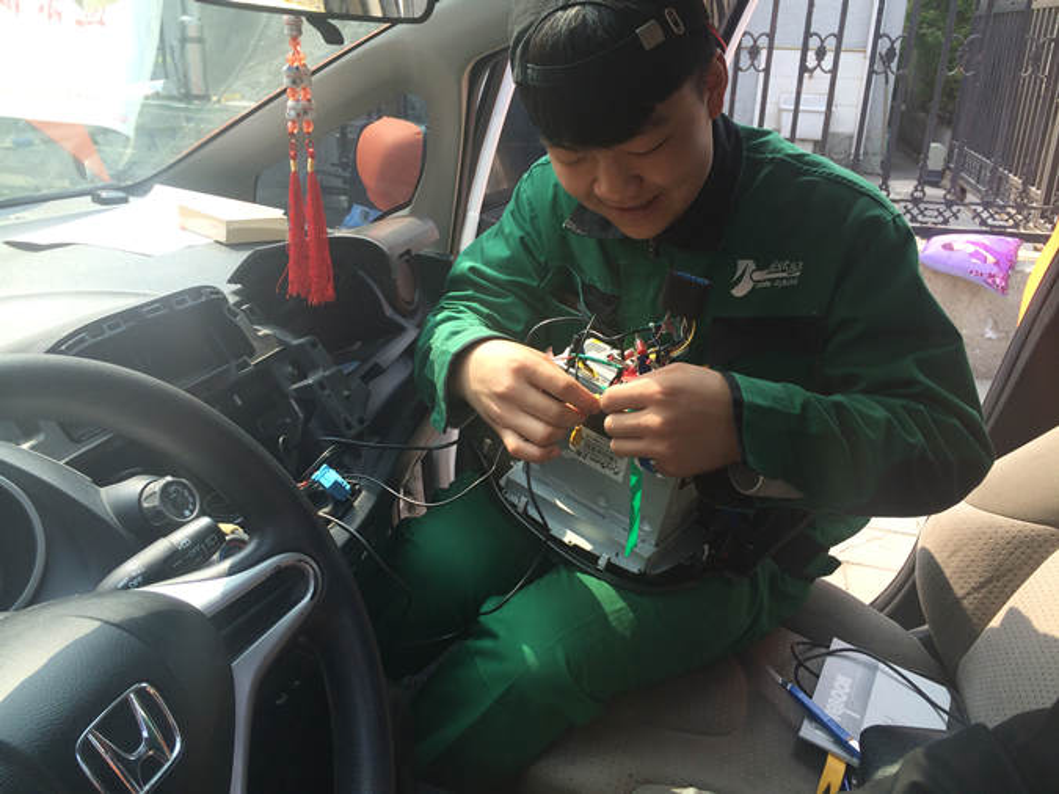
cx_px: 530
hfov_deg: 60.0
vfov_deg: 46.8
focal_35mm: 30
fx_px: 918
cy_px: 397
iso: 32
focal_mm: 4.12
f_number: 2.2
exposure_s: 1/318
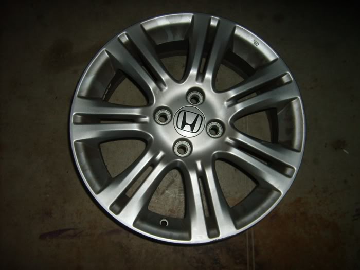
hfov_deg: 52.6
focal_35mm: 35
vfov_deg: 40.7
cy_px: 135
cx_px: 180
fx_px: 364
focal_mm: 5.8
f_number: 2.8
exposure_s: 1/45
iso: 100
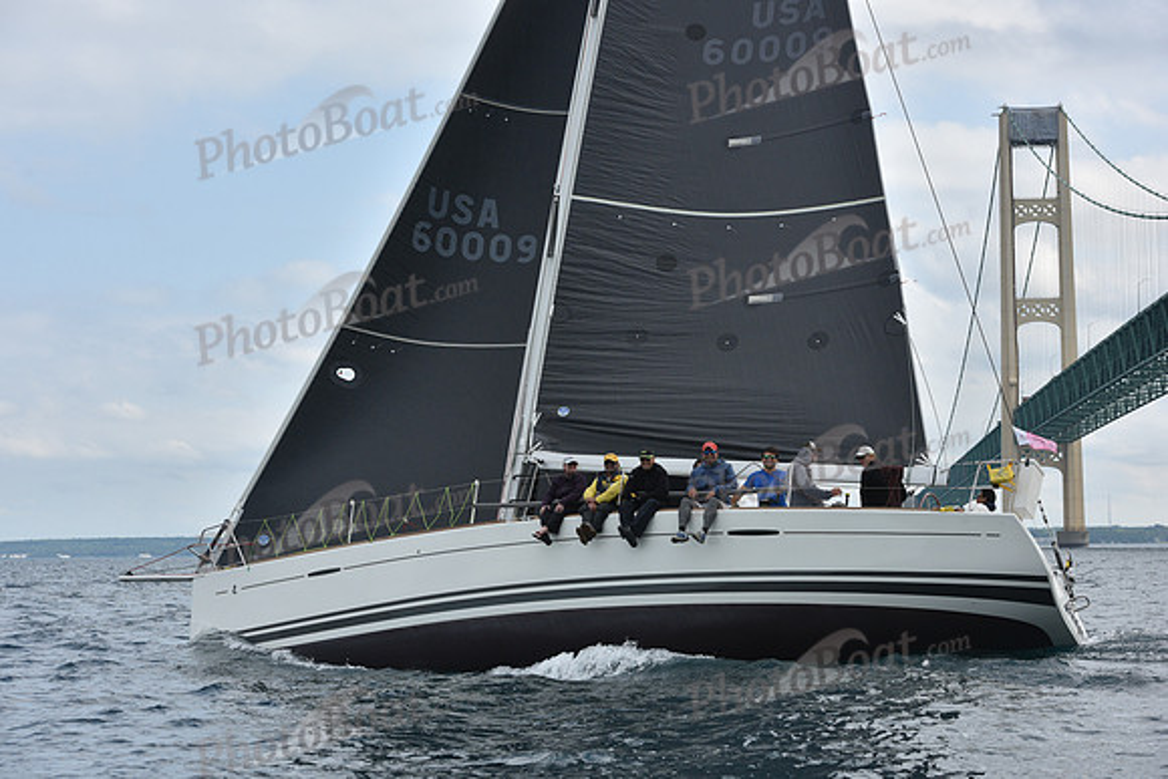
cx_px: 584
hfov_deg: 28.8
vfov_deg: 19.5
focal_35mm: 70
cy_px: 390
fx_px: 2272
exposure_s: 1/800
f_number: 9
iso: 400
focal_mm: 70
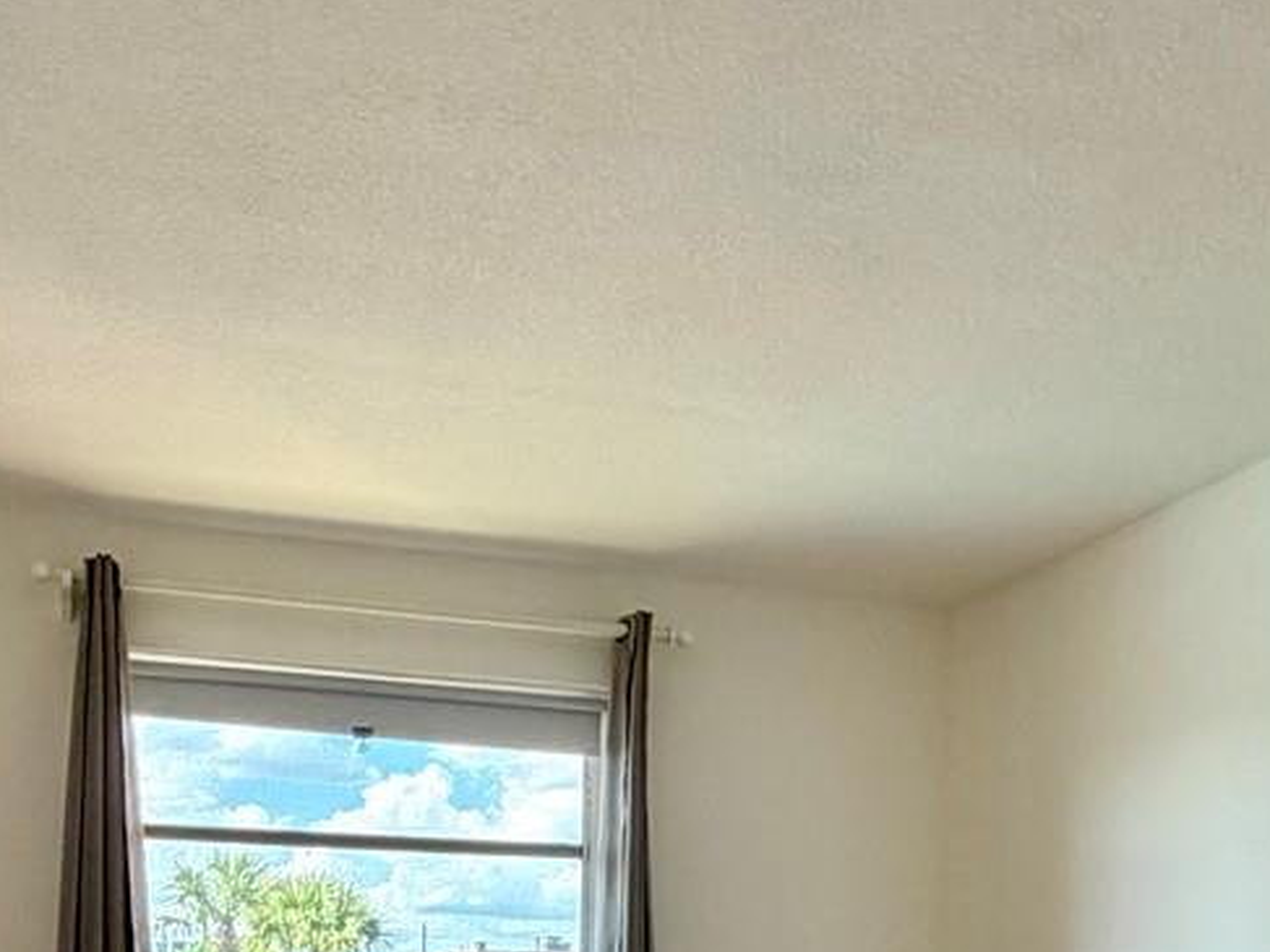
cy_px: 1047
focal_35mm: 46
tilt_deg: -1.3
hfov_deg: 41.2
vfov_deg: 28.6
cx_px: 718
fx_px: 1687
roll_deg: -0.9
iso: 160
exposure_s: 1/121
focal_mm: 2.22
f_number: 2.2
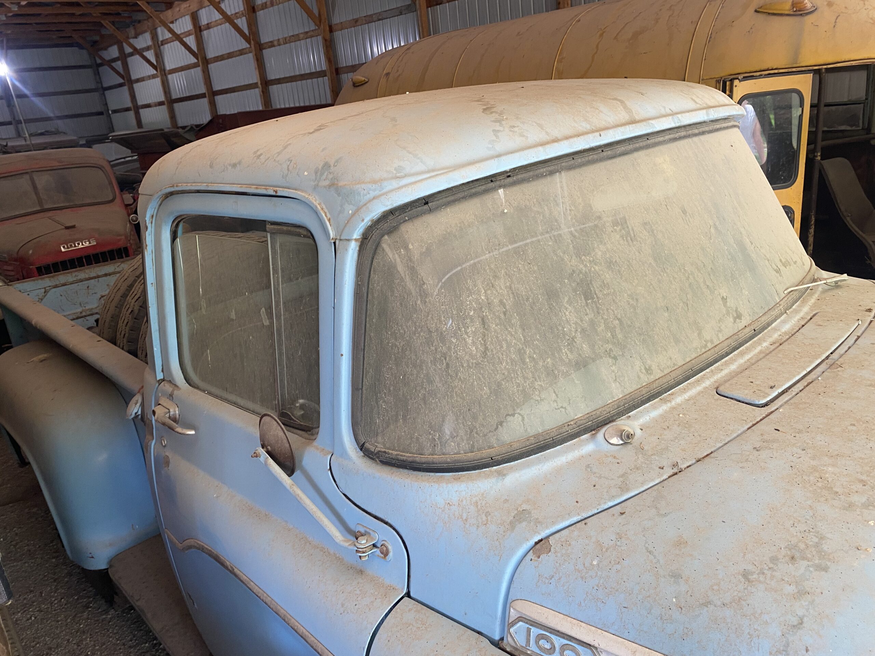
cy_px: 328
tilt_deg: -18.3
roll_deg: +6.5
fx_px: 657
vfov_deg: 53.1
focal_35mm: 26
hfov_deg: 67.3
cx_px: 438
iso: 100
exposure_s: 1/60
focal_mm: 4.25
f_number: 1.8
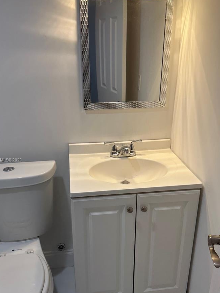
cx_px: 112
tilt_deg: -24.0
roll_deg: +1.2
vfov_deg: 55.3
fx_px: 280
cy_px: 160
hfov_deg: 43.0
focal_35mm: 33
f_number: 1.78
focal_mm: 6.86
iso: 64
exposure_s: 1/179
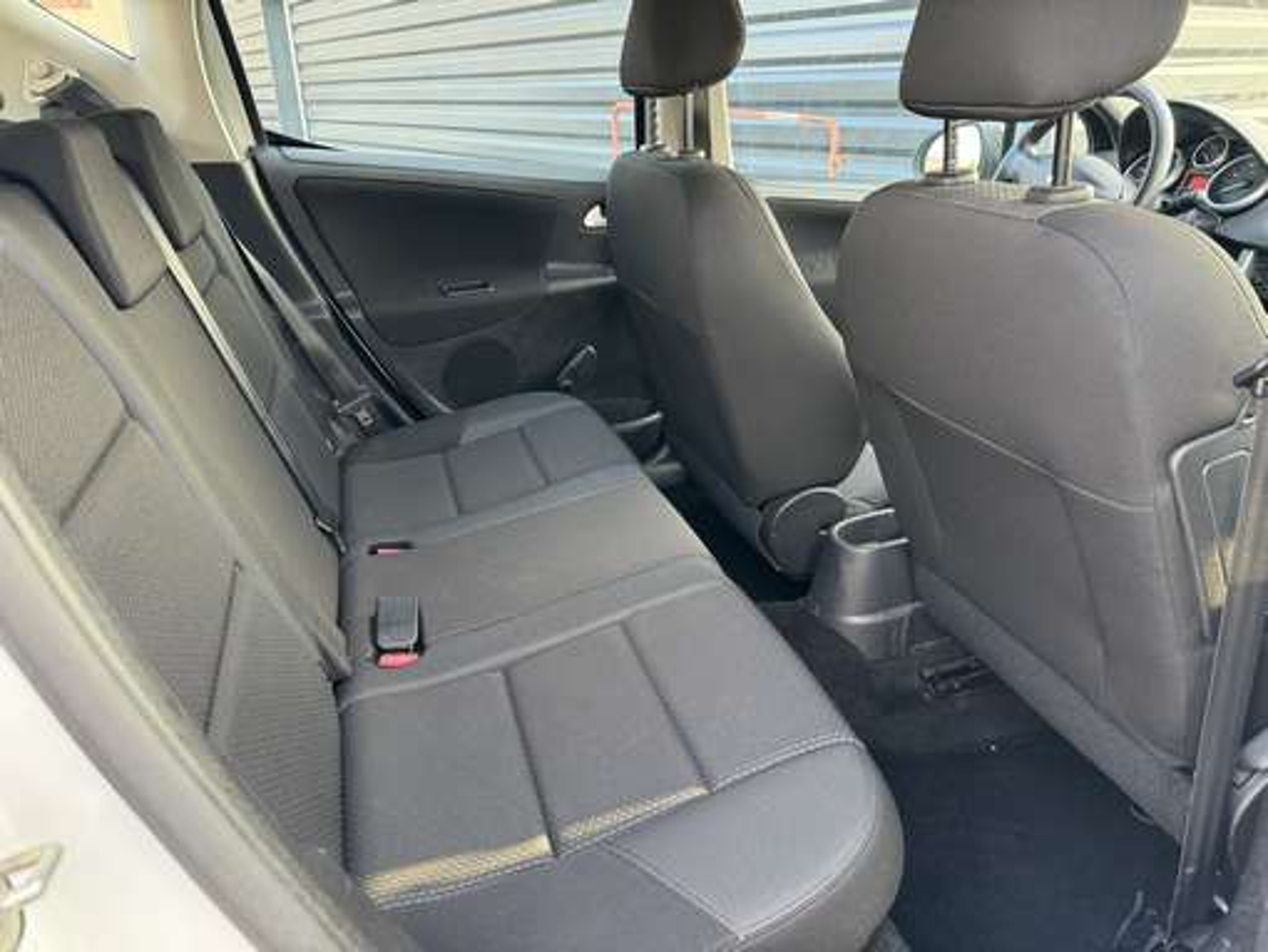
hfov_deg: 71.6
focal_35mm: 24
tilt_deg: -23.6
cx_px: 634
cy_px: 476
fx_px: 880
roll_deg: +1.6
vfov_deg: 56.9
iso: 200
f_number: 1.78
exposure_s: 1/74
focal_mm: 6.86
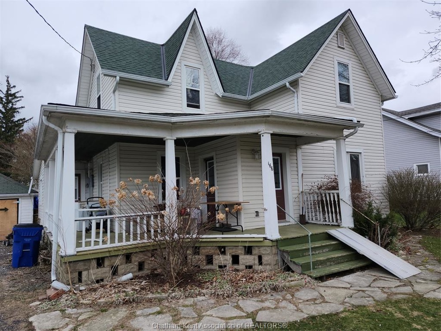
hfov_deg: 73.9
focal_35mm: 23
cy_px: 166
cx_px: 220
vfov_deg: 58.9
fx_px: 293
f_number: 1.8
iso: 25
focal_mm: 5.54
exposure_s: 1/1756
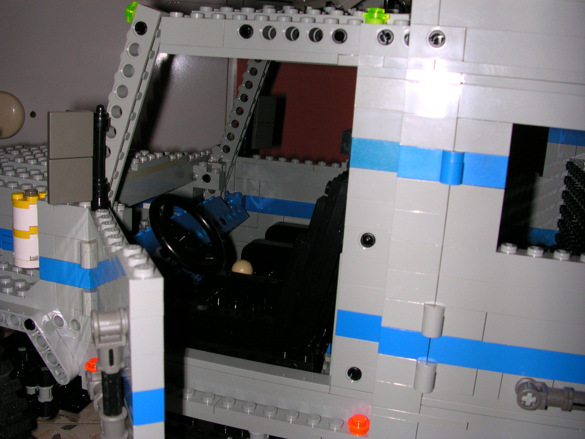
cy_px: 220
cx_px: 292
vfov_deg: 38.7
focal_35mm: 37
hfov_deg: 50.1
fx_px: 625
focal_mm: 5.6
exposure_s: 1/60
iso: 100
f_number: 4.5
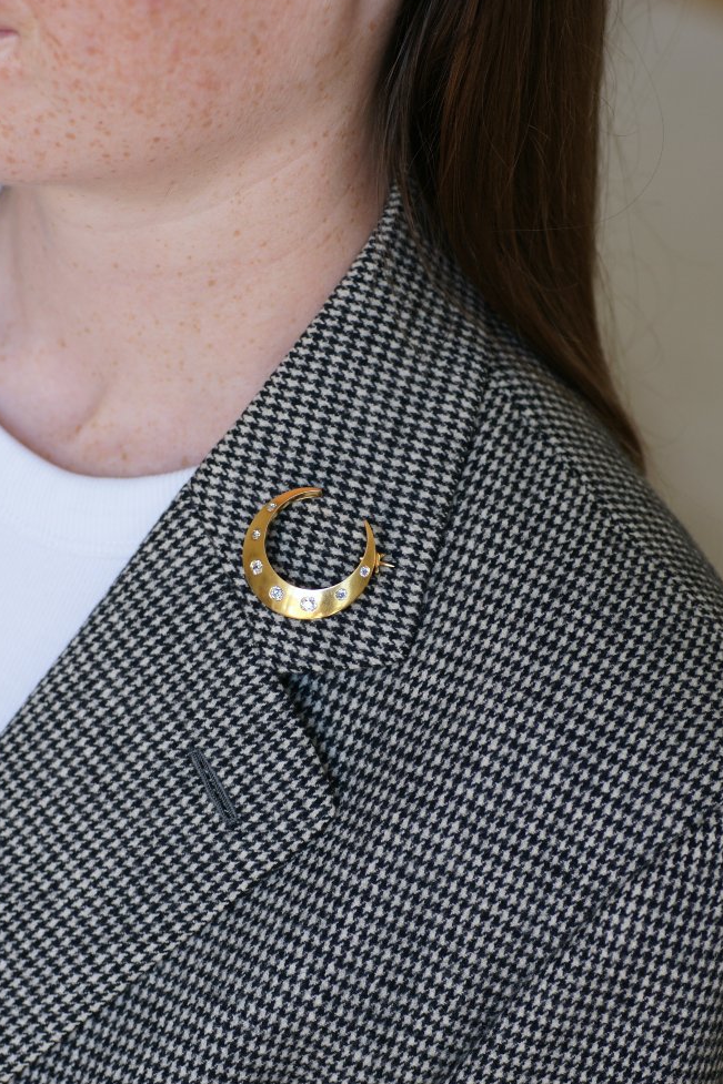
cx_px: 307
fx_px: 3887
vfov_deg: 15.9
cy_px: 577
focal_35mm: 129
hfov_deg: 10.6
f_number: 3.2
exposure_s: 1/125
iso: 200
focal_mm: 70
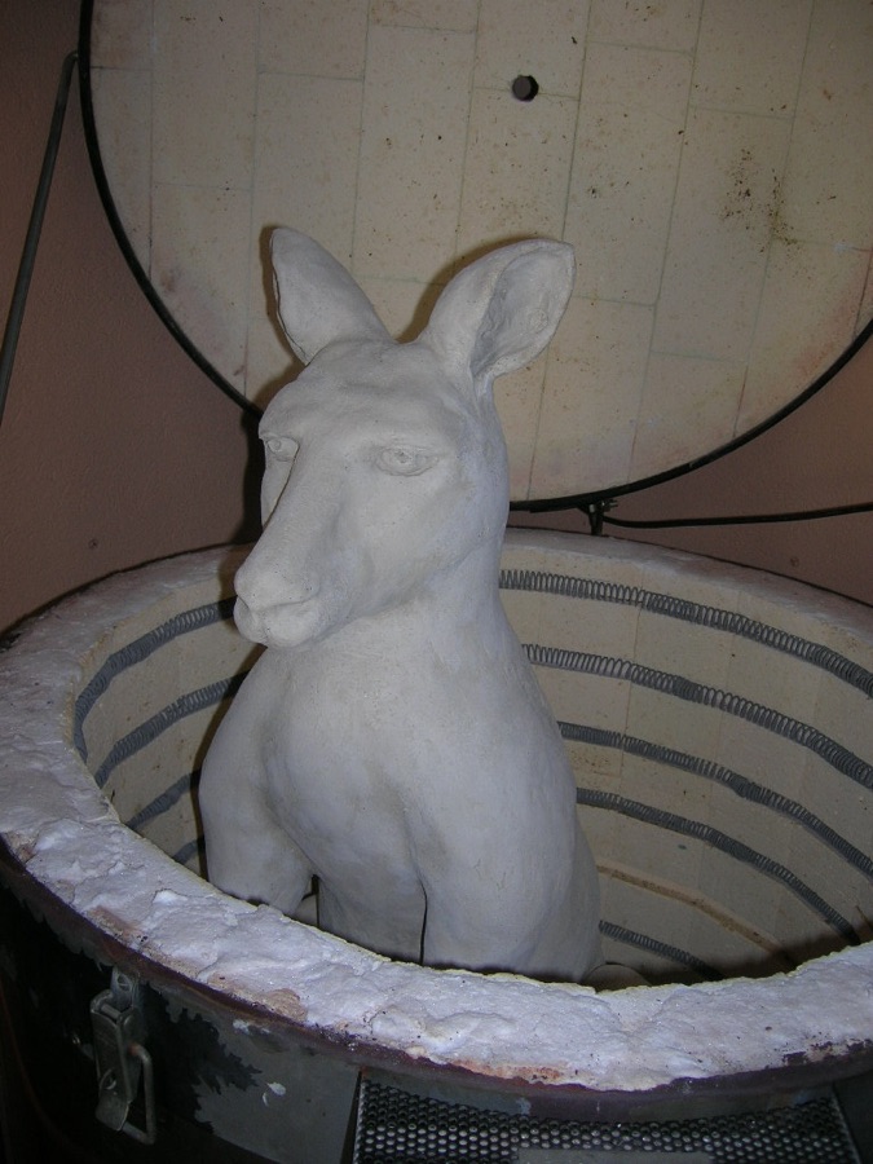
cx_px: 436
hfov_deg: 41.8
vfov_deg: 54.0
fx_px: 1143
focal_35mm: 34
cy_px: 582
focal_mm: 5.7
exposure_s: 1/60.1
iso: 50
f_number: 2.9
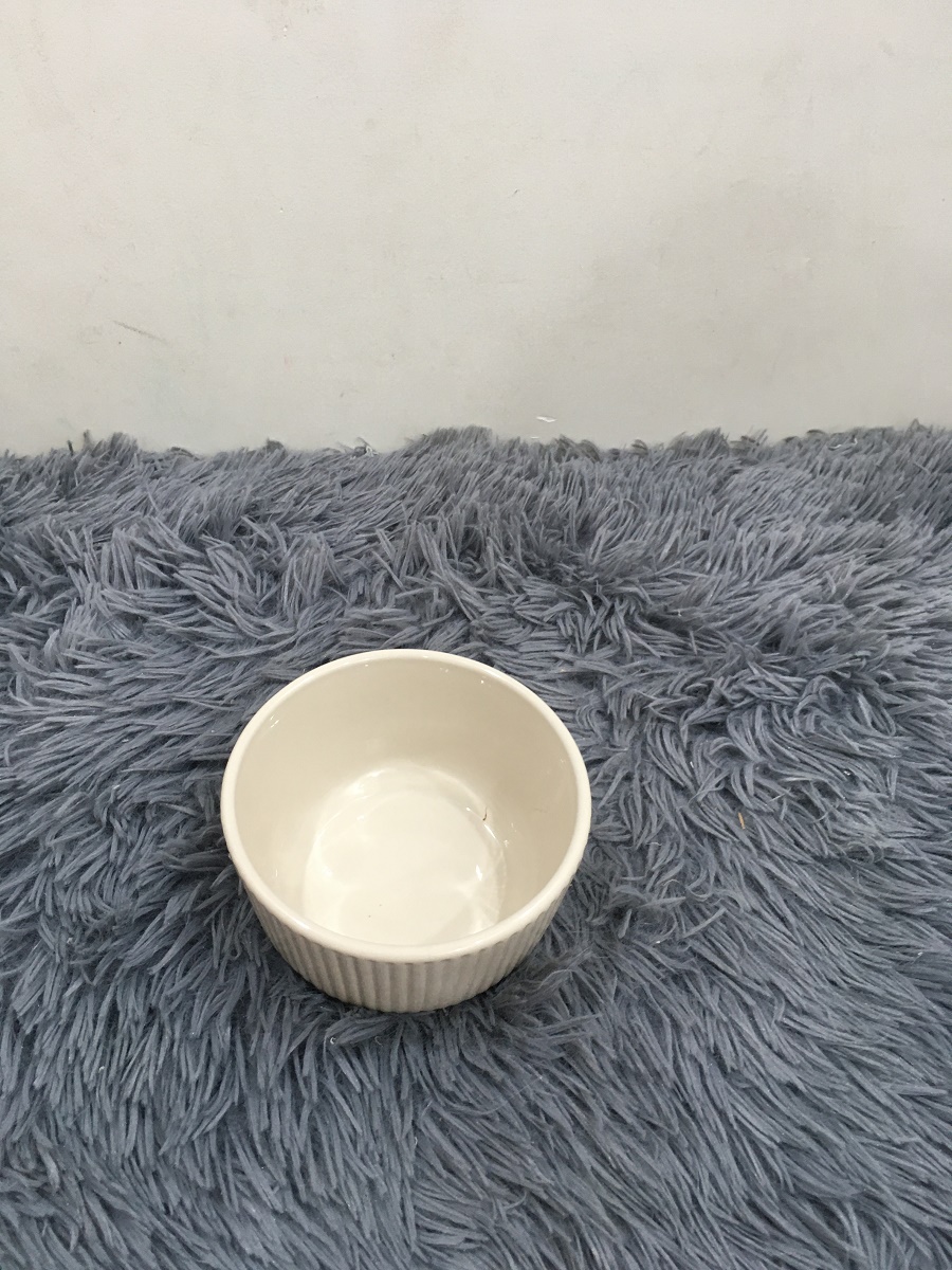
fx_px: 1063
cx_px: 476
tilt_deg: -44.9
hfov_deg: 48.2
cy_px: 635
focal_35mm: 29
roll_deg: -1.7
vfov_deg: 61.7
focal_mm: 4.15
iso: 100
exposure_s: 1/33
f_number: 2.2
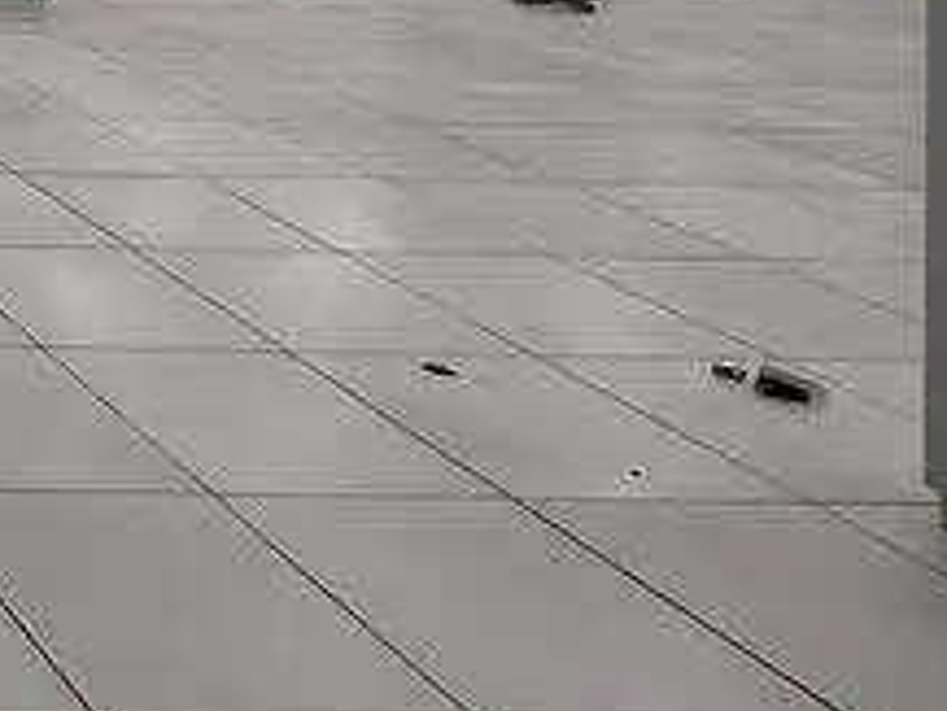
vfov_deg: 23.9
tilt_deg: +1.3
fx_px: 1314
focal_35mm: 48
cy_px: -358
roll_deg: -1.9
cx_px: -746
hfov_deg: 22.6
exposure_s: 1/100
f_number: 1.8
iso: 32
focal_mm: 1.57
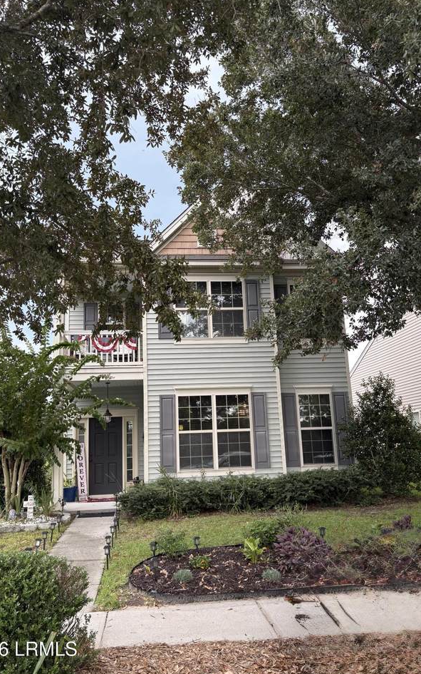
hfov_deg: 44.6
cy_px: 338
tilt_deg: +11.7
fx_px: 514
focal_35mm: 28
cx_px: 207
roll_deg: +1.7
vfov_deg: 66.5
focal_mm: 5.96
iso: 50
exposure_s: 1/333
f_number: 1.6
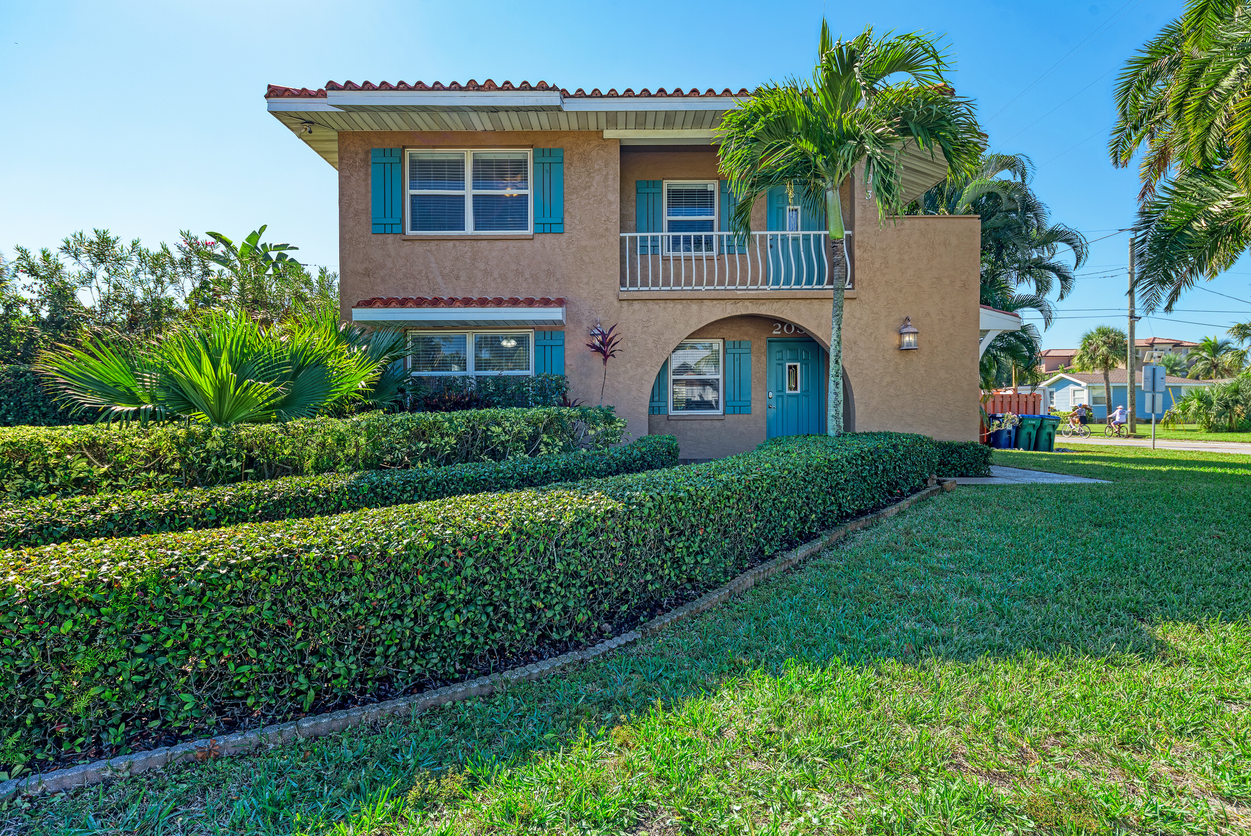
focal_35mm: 18
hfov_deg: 90.0
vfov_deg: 67.4
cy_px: 418
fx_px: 626
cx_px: 626
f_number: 7.1
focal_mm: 18
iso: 100
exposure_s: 1/320
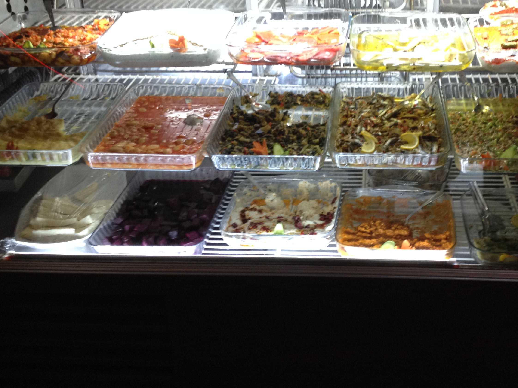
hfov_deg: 37.1
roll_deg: +0.6
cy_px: 142
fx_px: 763
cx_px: 344
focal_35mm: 51
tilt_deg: -27.6
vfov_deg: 28.4
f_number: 2.4
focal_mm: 4.28
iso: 100
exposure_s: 1/20
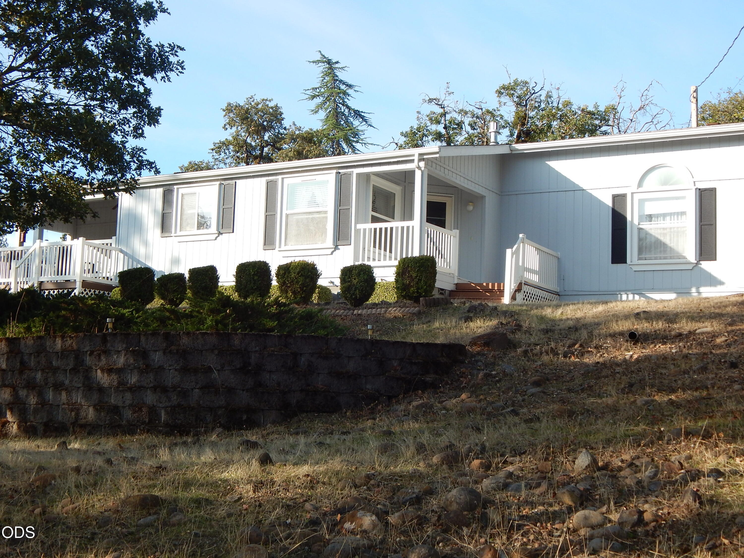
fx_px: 1032
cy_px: 279
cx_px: 372
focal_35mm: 48
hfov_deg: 39.7
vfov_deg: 30.3
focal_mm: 8.6
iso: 125
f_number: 3.7
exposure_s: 1/500
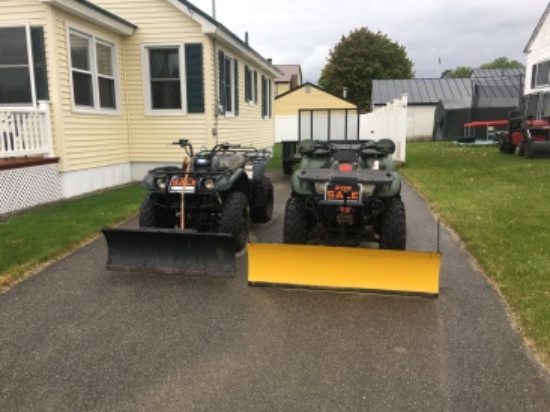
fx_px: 460
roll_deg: +1.2
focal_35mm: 29
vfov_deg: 48.2
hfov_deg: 61.7
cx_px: 275
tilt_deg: -10.6
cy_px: 206
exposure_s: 1/120
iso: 40
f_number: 2.2
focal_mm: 4.15
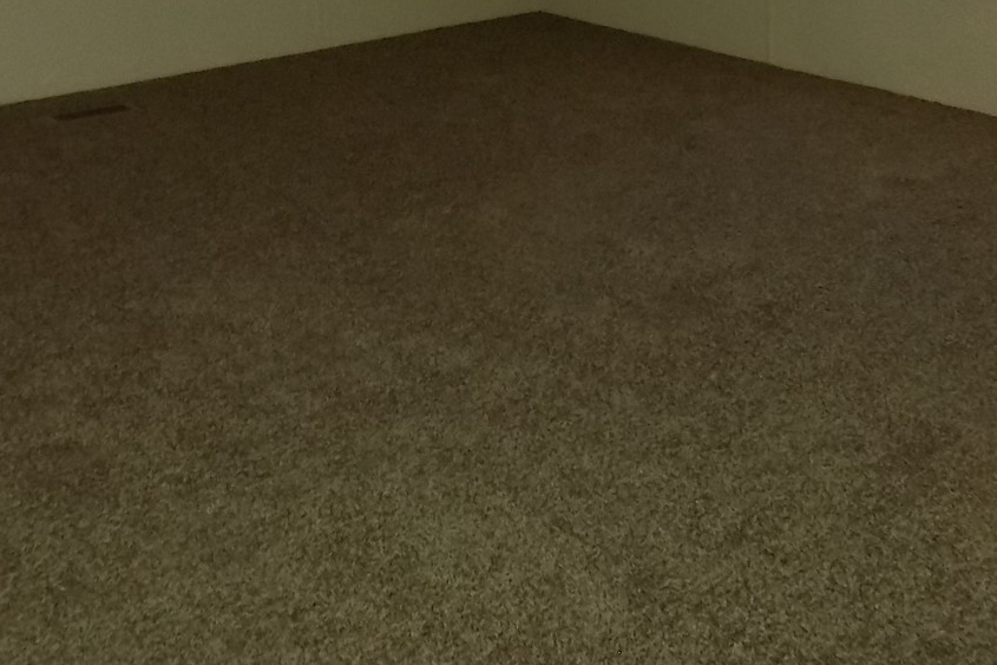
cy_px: -220
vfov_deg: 21.0
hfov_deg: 34.1
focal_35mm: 58
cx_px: 310
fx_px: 1606
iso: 200
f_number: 3.1
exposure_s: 1/30
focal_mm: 4
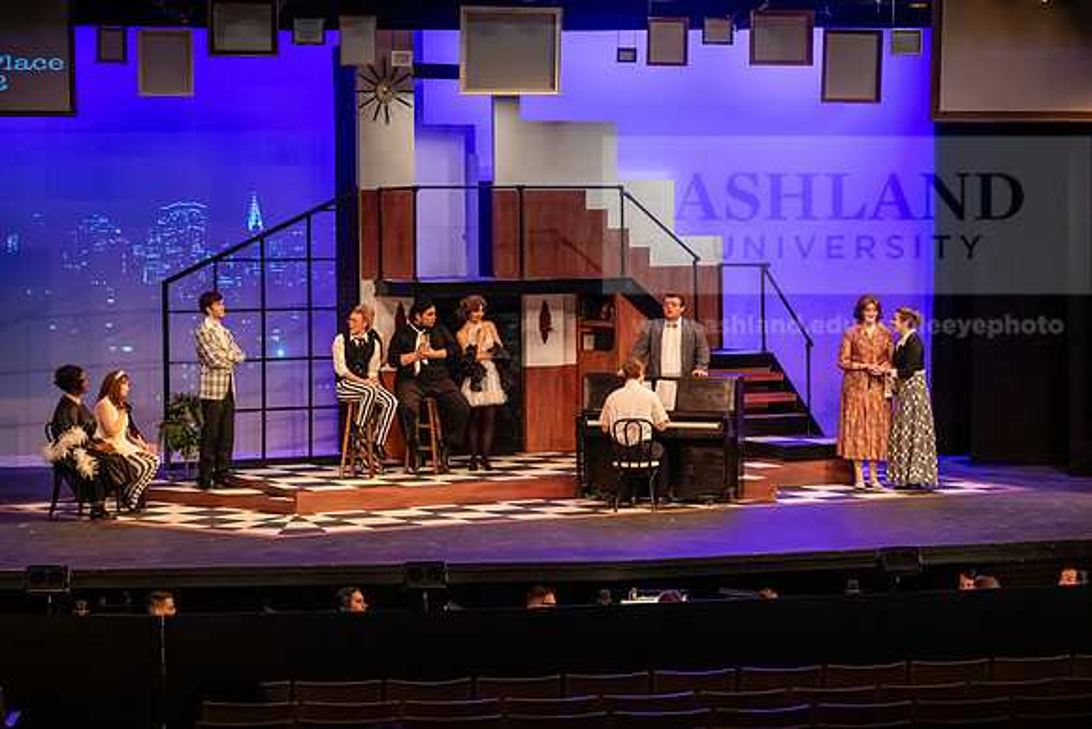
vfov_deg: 15.9
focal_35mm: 86
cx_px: 546
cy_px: 364
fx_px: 2609
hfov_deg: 23.6
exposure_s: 1/200
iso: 3200
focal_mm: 86
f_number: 3.5
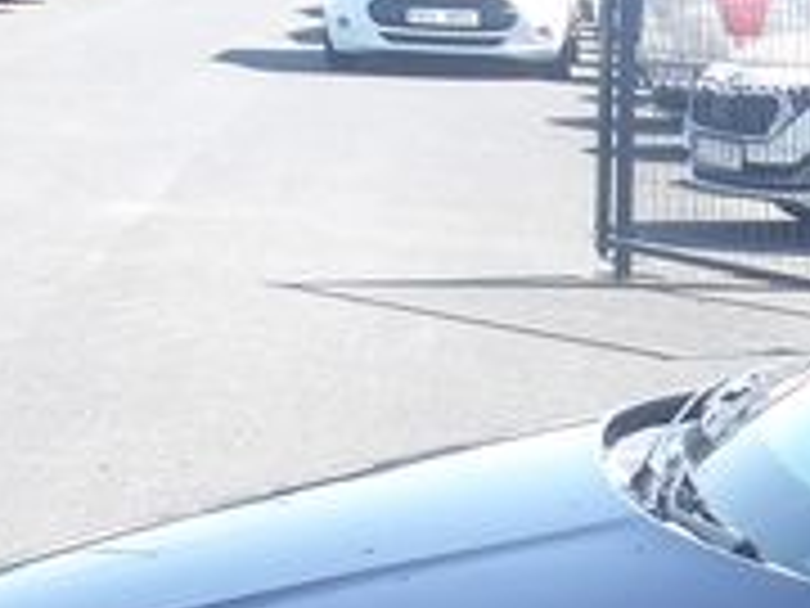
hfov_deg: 11.5
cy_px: 806
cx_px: 1634
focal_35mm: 154
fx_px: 3604
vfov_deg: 9.5
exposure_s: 1/392
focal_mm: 4.9
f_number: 3
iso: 100
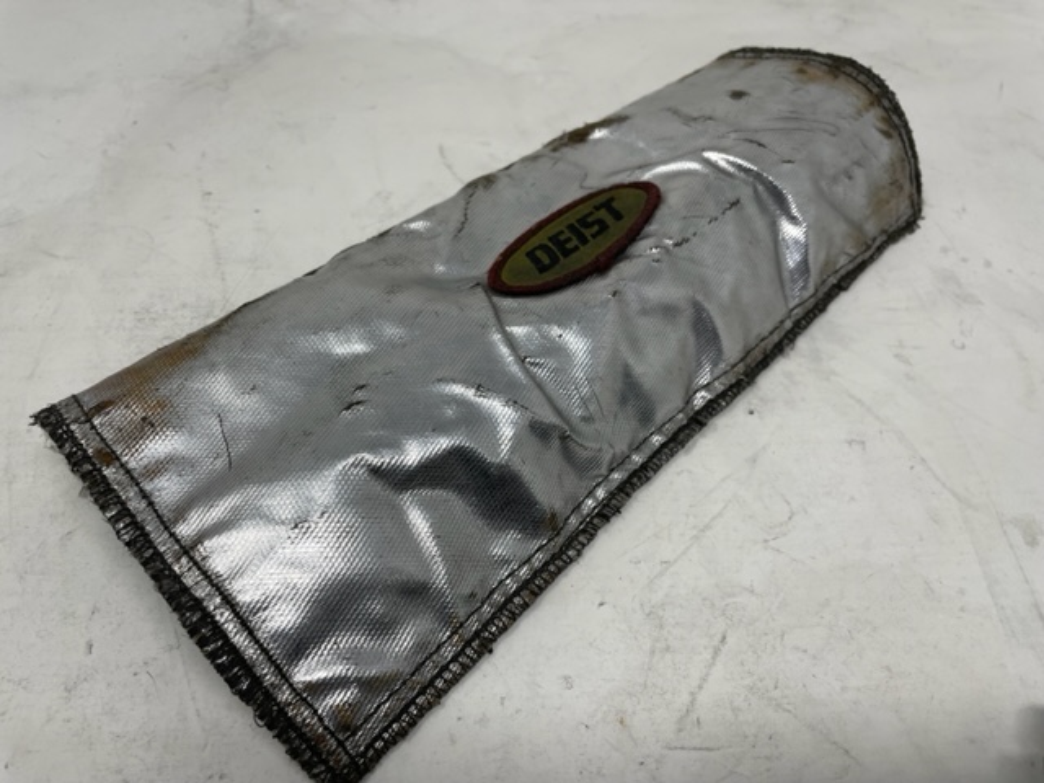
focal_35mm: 26
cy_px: 392
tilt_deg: -48.9
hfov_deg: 67.3
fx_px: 784
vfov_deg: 53.1
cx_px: 522
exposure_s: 1/269
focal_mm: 4.2
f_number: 1.6
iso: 32
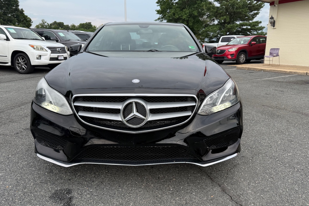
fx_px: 223
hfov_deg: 69.4
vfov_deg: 49.5
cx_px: 155
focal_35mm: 26
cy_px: 98
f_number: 1.78
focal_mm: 6.76
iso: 80
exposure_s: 1/920
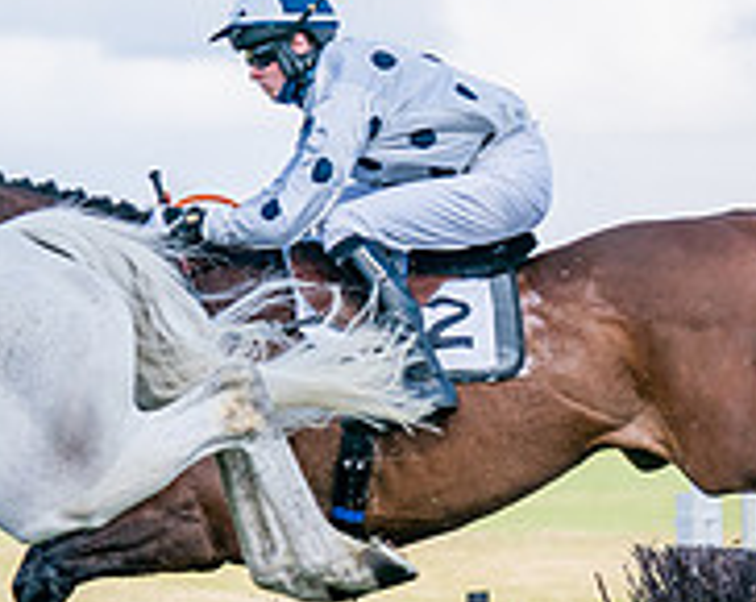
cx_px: 622
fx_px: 7752
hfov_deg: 5.6
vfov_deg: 4.4
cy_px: 419
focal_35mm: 347
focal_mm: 85
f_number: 4
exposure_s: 1/1600
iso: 200
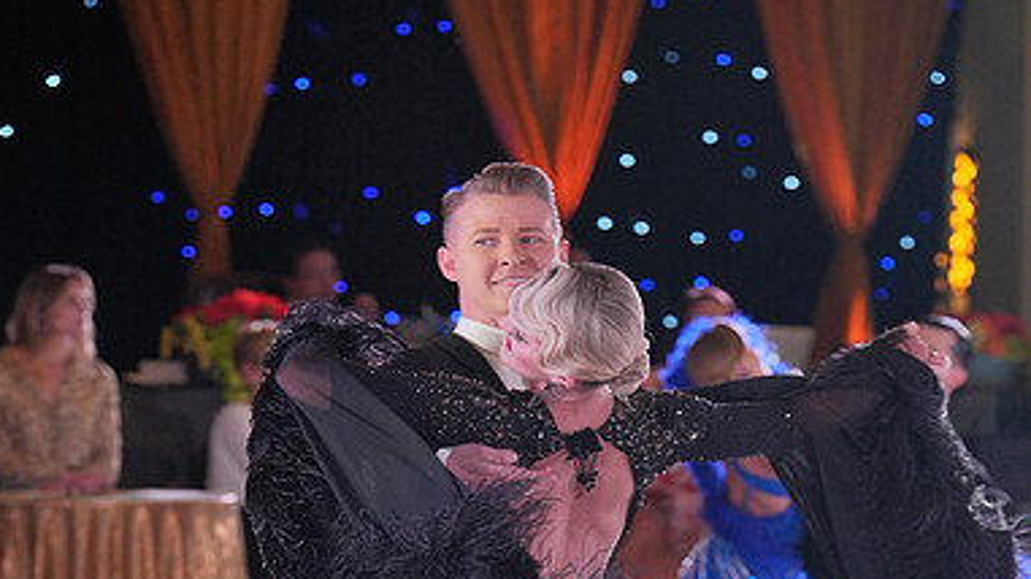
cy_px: 755
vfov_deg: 5.8
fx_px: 5630
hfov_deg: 10.5
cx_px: 510
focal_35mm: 206
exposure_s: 1/500
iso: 2000
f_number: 4
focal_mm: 129
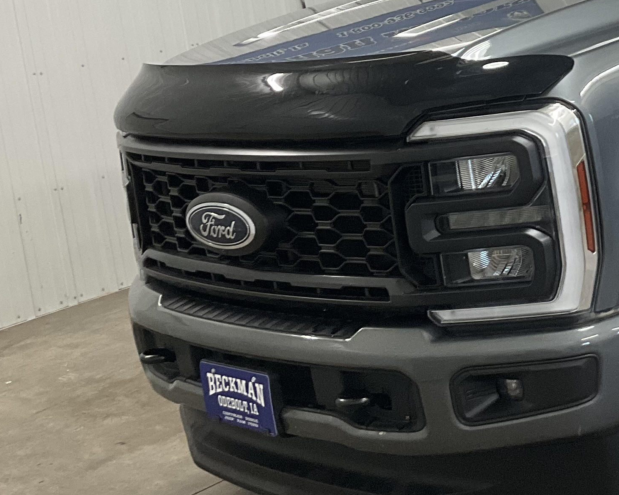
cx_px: 571
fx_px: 1429
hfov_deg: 23.7
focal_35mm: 78
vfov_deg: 19.3
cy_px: 54
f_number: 1.8
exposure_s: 1/60
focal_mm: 3
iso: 80
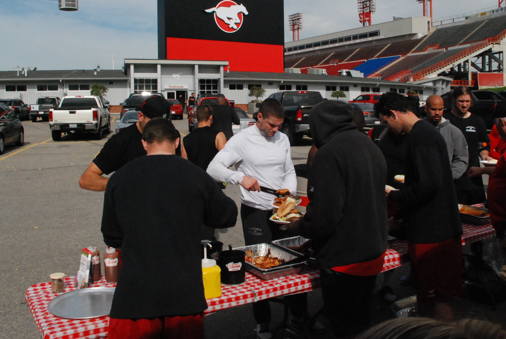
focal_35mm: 40
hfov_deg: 48.4
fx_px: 563
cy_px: 140
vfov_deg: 33.4
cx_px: 260
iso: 1600
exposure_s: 1/1250
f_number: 18
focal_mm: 20
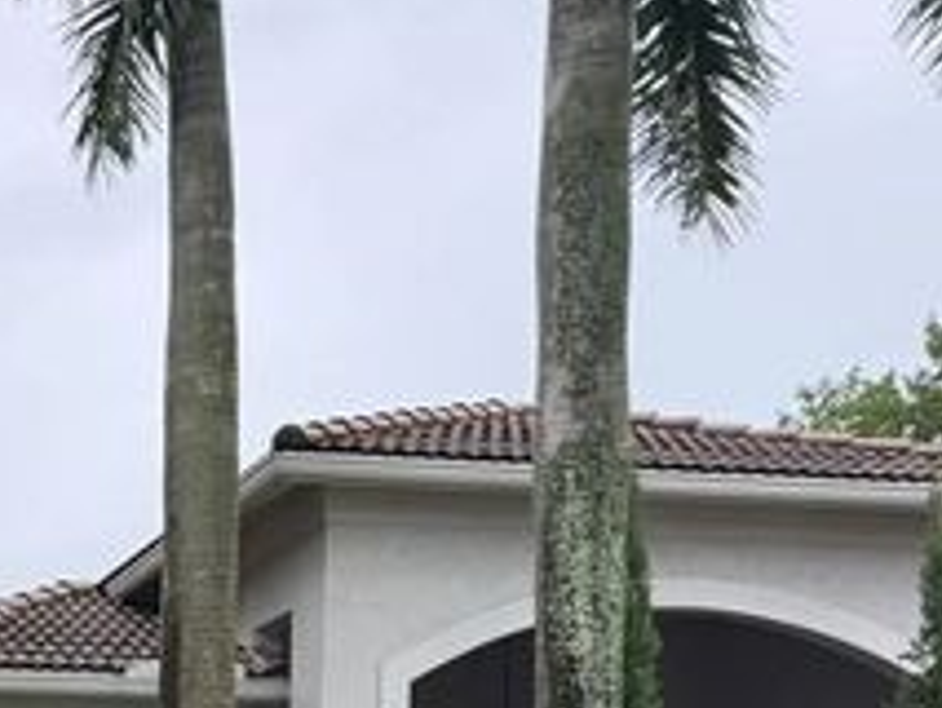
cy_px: 956
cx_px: -327
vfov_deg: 18.8
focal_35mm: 72
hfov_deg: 23.4
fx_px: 1960
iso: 80
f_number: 1.78
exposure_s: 1/558
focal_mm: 6.76
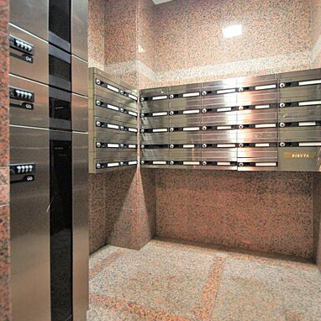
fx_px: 210
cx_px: 167
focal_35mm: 20
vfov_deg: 74.7
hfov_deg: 74.8
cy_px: 148
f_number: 3.5
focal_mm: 10
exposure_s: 1/30
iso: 800
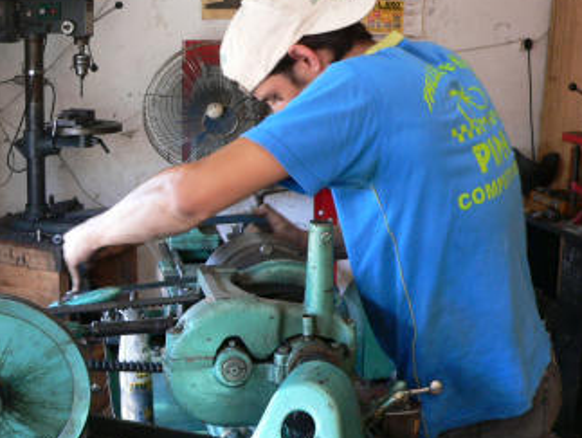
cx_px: 272
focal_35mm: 39
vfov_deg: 36.9
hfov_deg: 47.8
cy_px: 224
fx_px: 656
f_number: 2.8
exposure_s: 1/50
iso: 200
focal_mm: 6
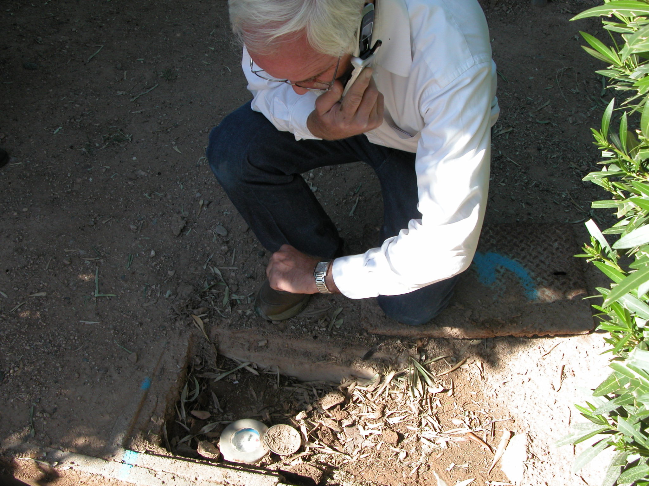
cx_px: 324
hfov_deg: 47.9
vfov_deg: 36.8
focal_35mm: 39
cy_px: 243
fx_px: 731
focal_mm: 10
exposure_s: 1/154
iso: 100
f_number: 5.1
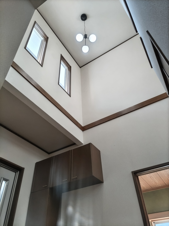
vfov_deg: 67.3
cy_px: 113
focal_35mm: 26
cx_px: 84
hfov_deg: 53.1
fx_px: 169
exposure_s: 1/50
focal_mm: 4.8
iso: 193
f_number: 1.79
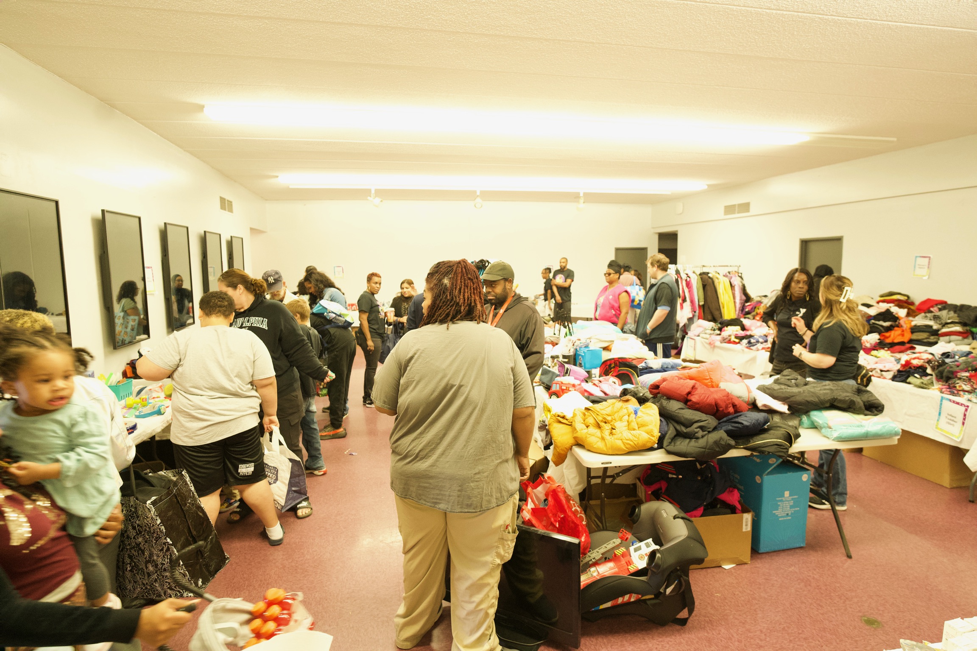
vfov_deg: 61.9
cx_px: 488
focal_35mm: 20
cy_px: 326
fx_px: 543
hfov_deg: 84.0
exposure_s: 1/80
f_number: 3.2
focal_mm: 20
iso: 4000
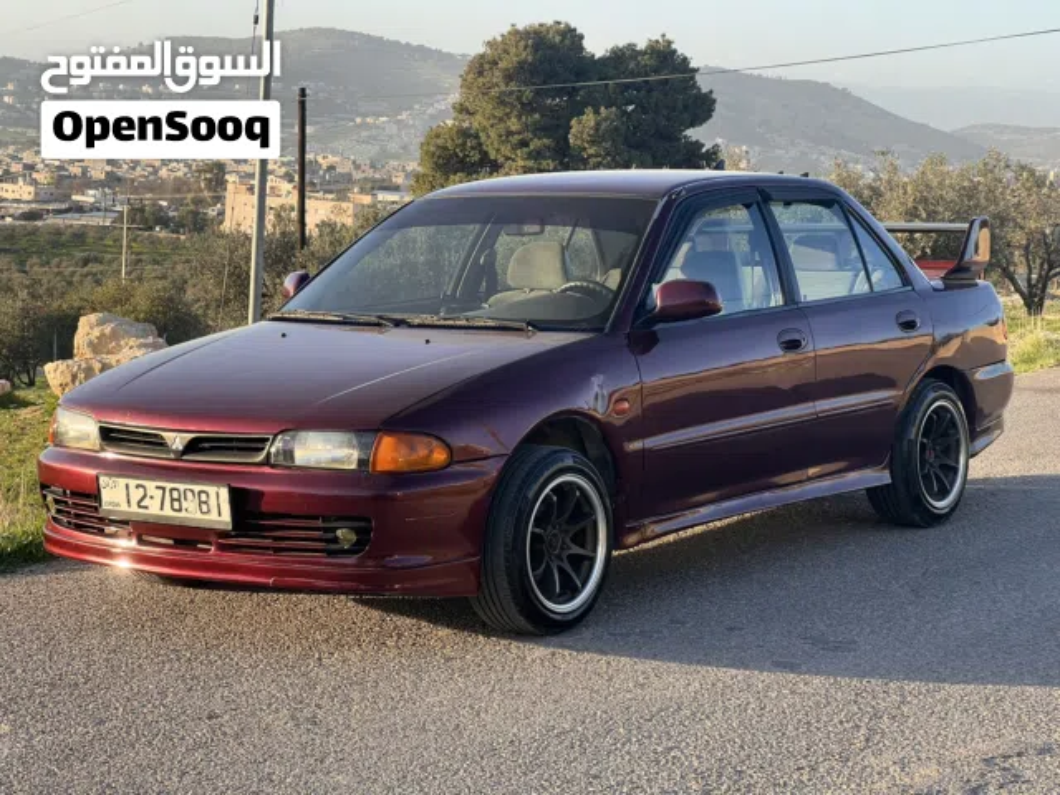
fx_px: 2358
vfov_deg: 19.1
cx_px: 530
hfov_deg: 25.3
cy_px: 398
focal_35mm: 77
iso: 32
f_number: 2.8
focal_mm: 9
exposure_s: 1/123
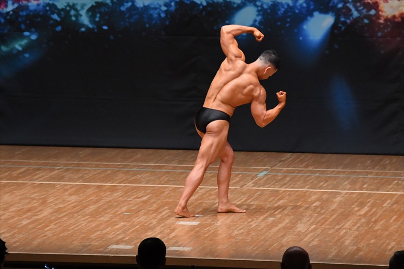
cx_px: 202
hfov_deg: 8.1
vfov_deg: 5.4
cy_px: 134
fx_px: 2860
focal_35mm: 255
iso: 5000
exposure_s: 1/400
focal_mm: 170
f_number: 5.6
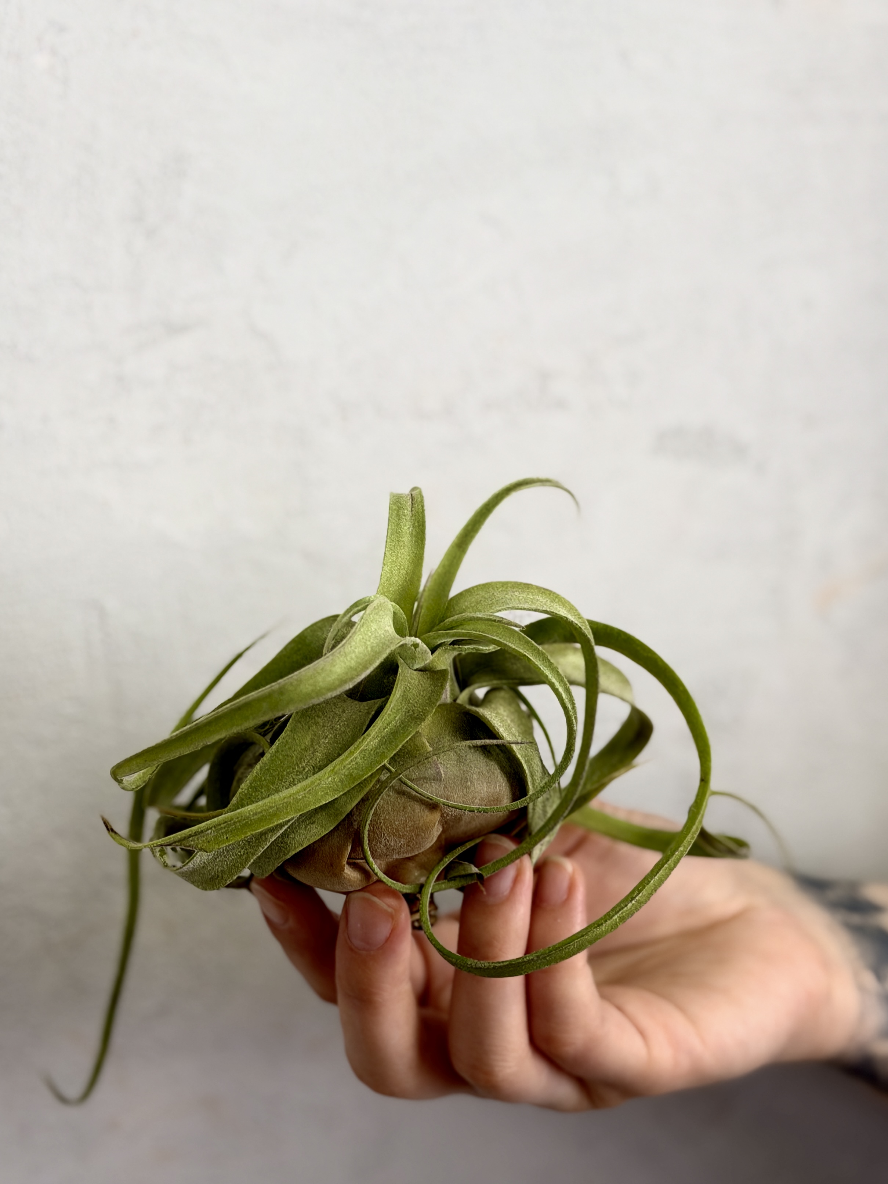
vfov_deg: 32.2
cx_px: 367
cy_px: 611
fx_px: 2053
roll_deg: -1.8
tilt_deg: -13.8
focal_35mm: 60
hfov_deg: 24.4
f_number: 1.78
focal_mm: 6.76
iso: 50
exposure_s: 1/158
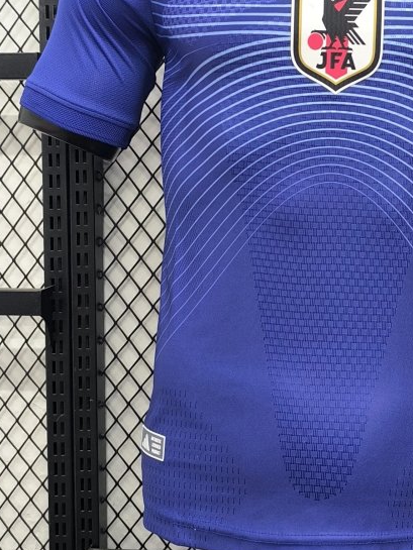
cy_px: 197
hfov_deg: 31.4
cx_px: 326
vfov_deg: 41.7
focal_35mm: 45
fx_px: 716
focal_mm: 6.14
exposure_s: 1/50
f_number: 1.65
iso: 800
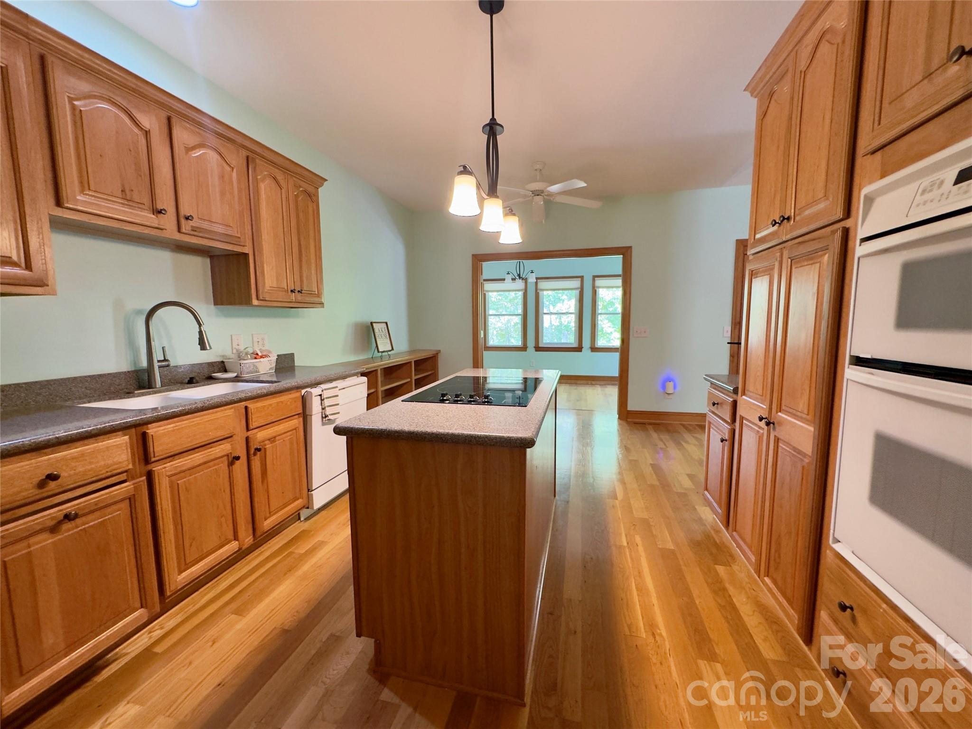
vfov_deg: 85.7
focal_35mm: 14
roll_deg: +0.5
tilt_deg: -6.6
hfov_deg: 102.1
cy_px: 364
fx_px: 393
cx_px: 486
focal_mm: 2.22
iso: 400
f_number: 2.2
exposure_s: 1/60
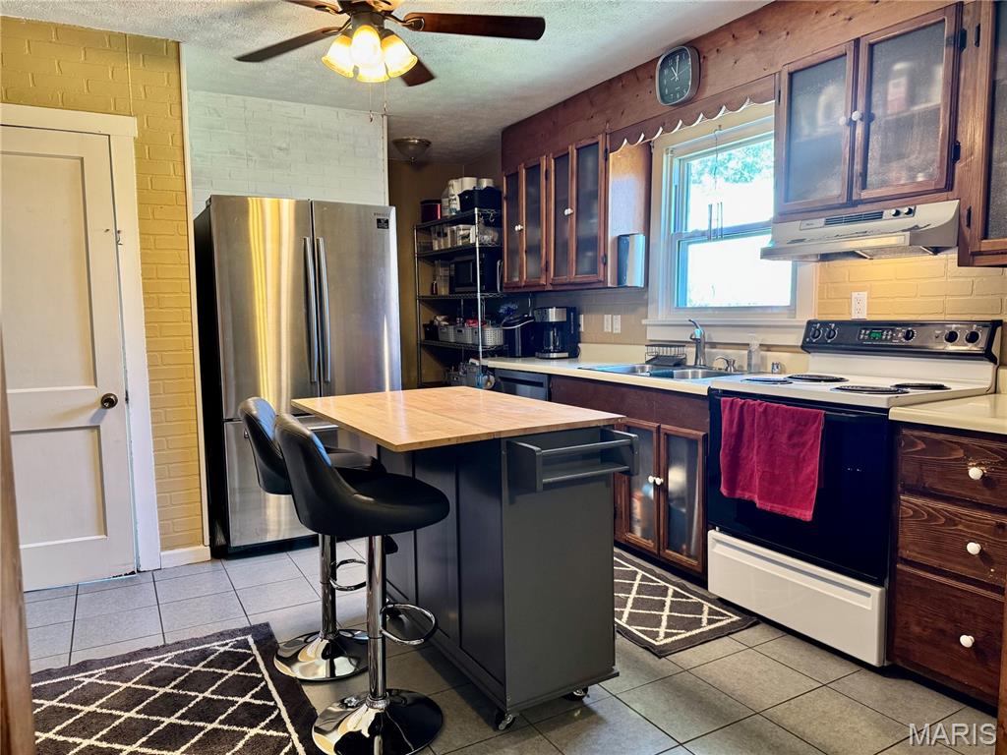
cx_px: 504
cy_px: 378
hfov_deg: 71.6
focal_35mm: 24
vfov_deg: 56.8
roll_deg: +0.7
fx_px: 698
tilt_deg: -6.1
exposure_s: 1/60
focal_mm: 6.76
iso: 200
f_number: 1.78
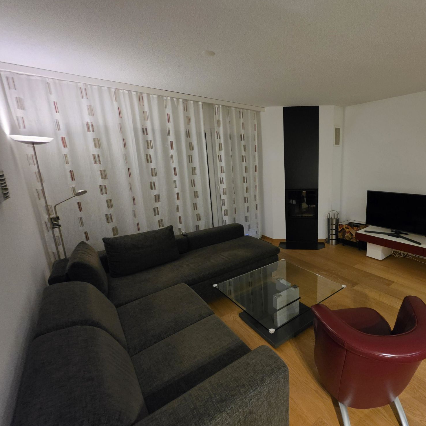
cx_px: 291
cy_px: 217
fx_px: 223
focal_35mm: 16
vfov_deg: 87.4
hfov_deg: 83.8
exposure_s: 1/33.3
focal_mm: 2.2
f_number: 1.9
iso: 1000
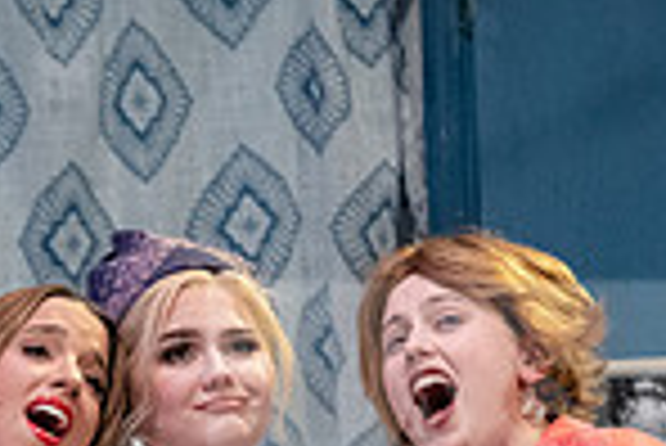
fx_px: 10500
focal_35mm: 567
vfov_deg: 2.4
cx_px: 72
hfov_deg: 3.6
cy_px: 827
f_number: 3.5
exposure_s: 1/320
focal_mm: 145
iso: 4000
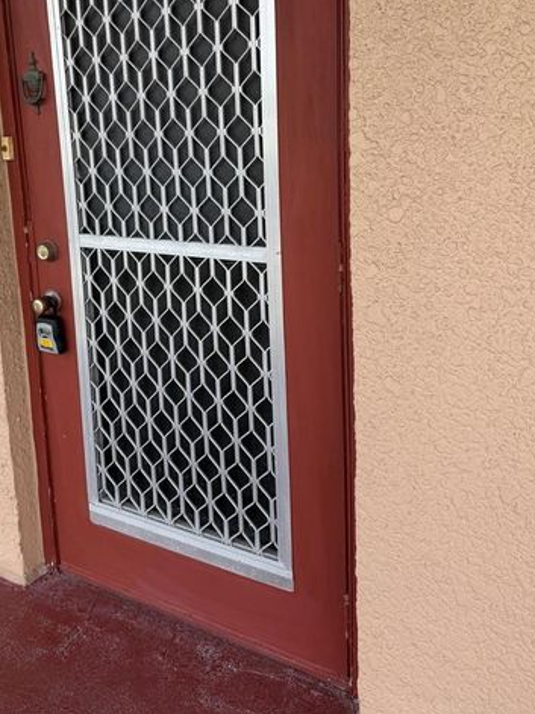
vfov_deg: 52.8
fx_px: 701
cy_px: 231
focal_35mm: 34
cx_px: 185
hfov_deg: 41.3
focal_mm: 6.76
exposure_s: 1/708
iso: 80
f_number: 1.78
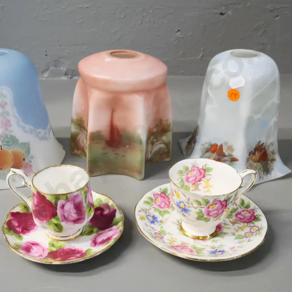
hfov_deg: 39.1
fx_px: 410
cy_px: 146
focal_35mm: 43
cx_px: 126
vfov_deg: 39.2
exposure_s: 1/50
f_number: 7.1
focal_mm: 18
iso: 3200
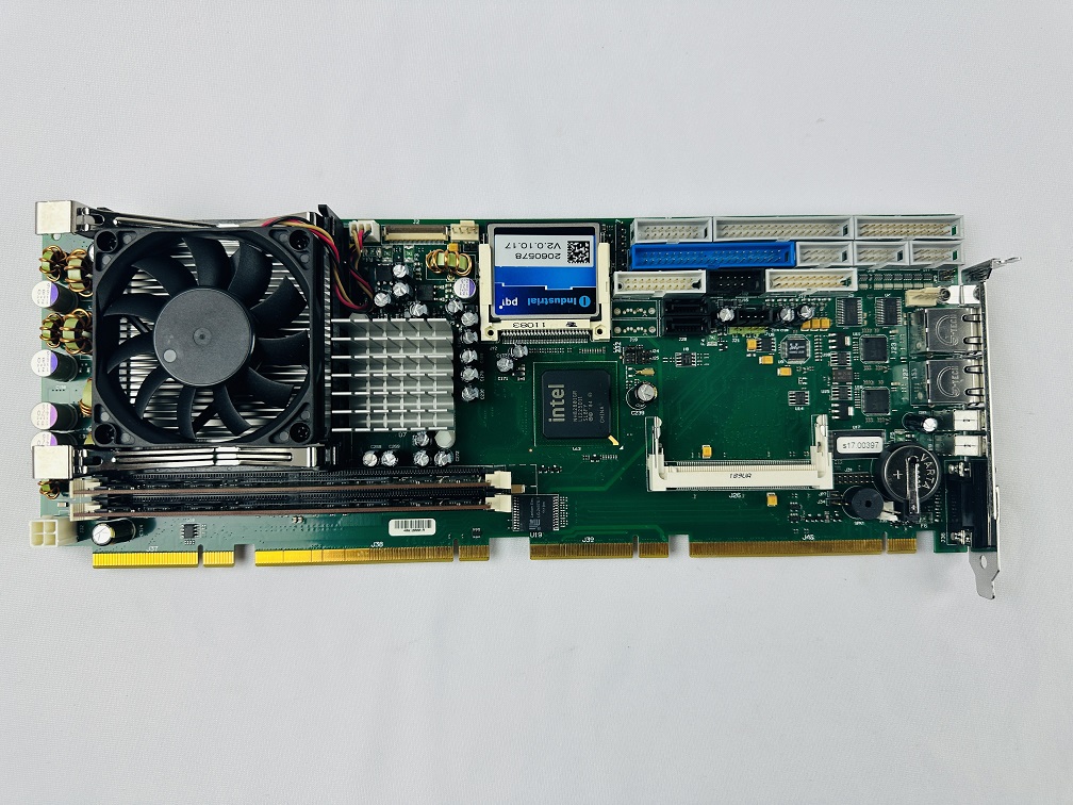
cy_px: 402
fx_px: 744
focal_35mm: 24
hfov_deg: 71.6
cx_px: 536
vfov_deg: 56.8
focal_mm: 6.86
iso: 64
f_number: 1.78
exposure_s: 1/120
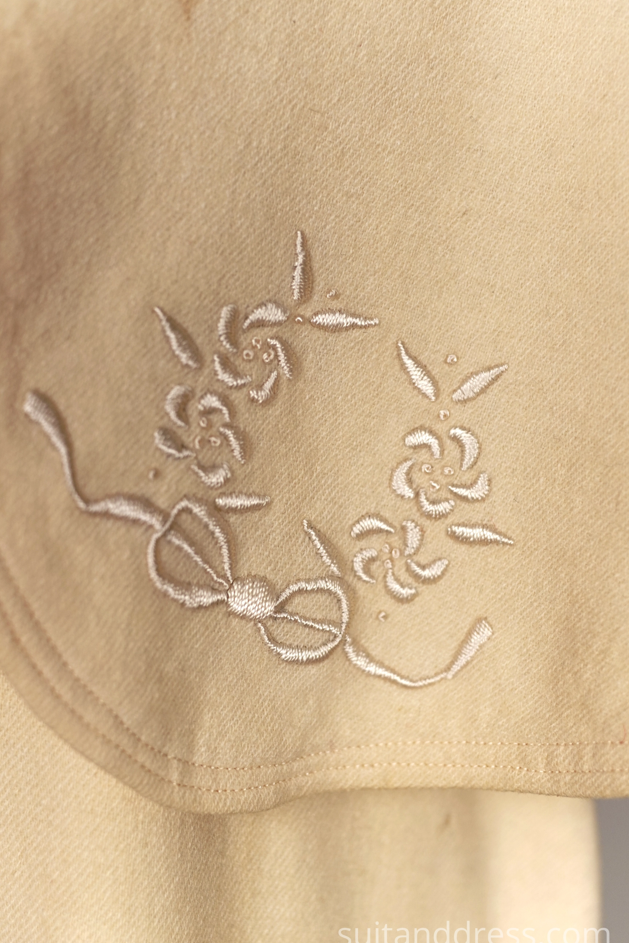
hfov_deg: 25.5
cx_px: 293
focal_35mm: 53
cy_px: 463
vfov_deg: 37.5
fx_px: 1389
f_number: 3.2
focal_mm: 32
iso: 400
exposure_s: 1/125
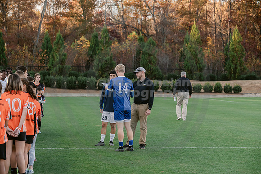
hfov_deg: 18.6
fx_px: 798
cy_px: 87
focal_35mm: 110
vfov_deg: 12.5
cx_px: 130
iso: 1250
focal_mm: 110
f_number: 5
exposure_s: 1/640
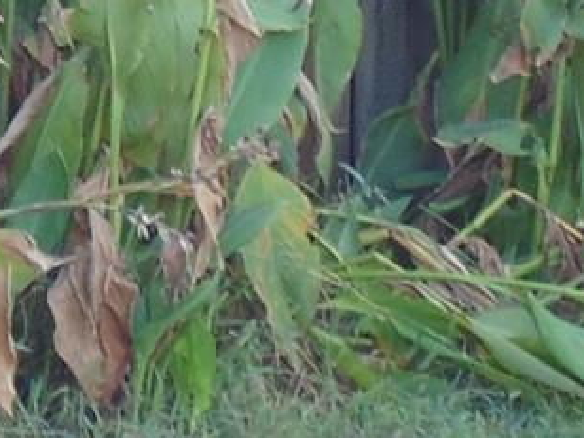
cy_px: -106
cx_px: -27
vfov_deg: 5.4
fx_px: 4606
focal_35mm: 273
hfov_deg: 7.2
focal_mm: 7.4
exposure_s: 1/40
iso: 80
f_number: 3.6
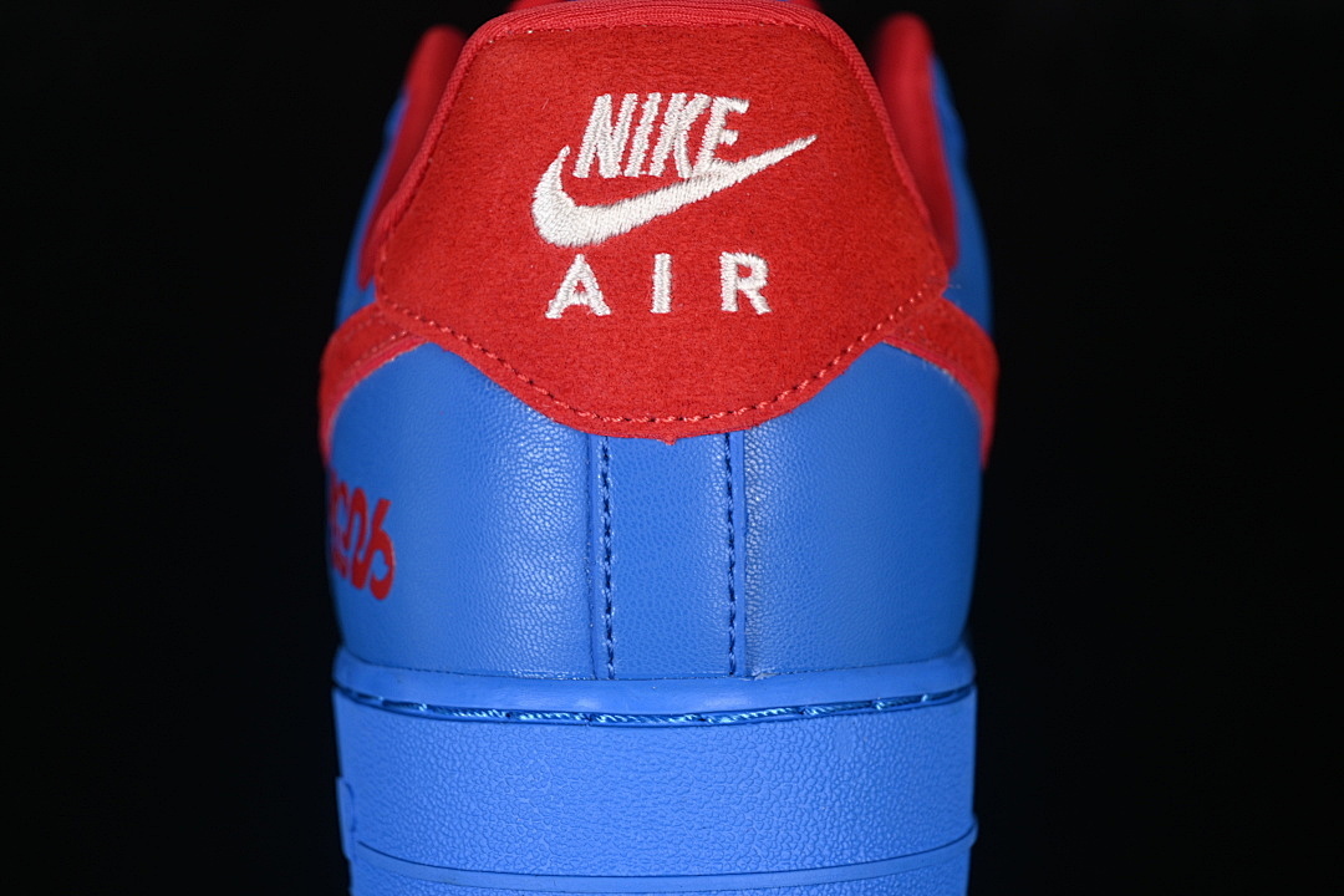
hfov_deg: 27.0
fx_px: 2800
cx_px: 672
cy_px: 448
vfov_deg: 18.2
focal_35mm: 75
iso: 160
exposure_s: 1/60
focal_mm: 50
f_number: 6.3
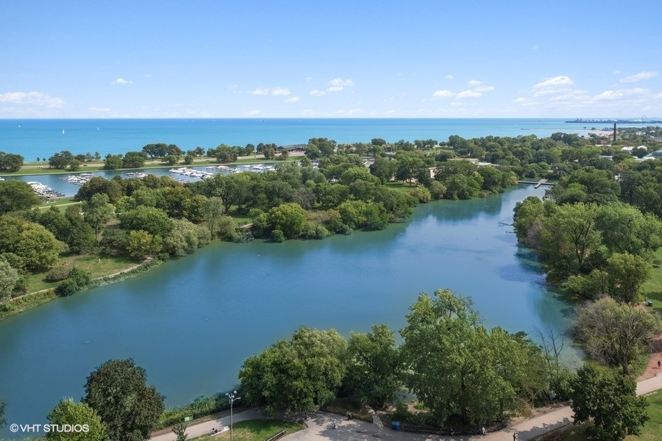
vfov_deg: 53.1
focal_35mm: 24
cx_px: 331
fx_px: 441
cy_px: 220
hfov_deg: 73.7
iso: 200
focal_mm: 24
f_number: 8
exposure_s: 1/400
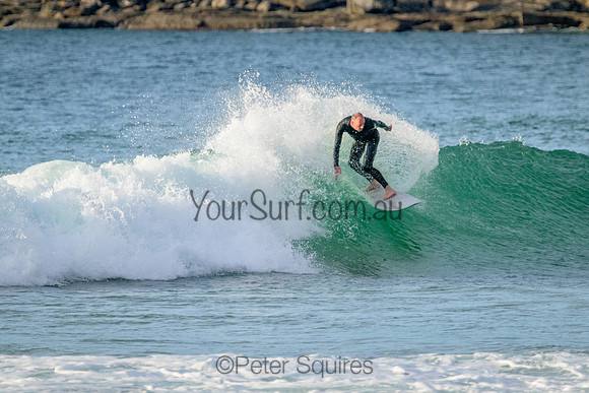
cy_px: 196
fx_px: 13091
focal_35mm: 800
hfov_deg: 2.6
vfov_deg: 1.7
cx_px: 294
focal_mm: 800
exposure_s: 1/1250
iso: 4000
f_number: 11
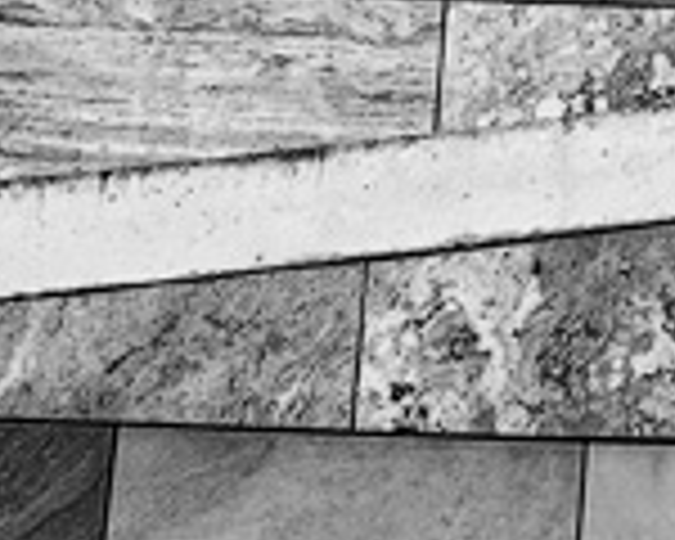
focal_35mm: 269
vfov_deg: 5.6
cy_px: -749
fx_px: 5374
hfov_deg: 6.9
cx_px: 1418
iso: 100
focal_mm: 42
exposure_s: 1/1600
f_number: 4
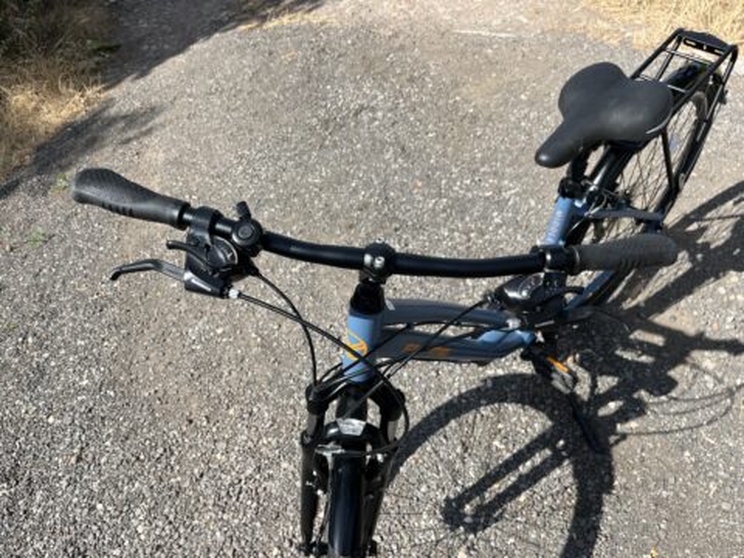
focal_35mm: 26
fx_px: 559
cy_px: 279
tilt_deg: -42.4
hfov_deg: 67.3
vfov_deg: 53.1
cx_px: 372
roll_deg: +23.3
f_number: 1.6
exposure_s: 1/2410
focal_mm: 5.1
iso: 50
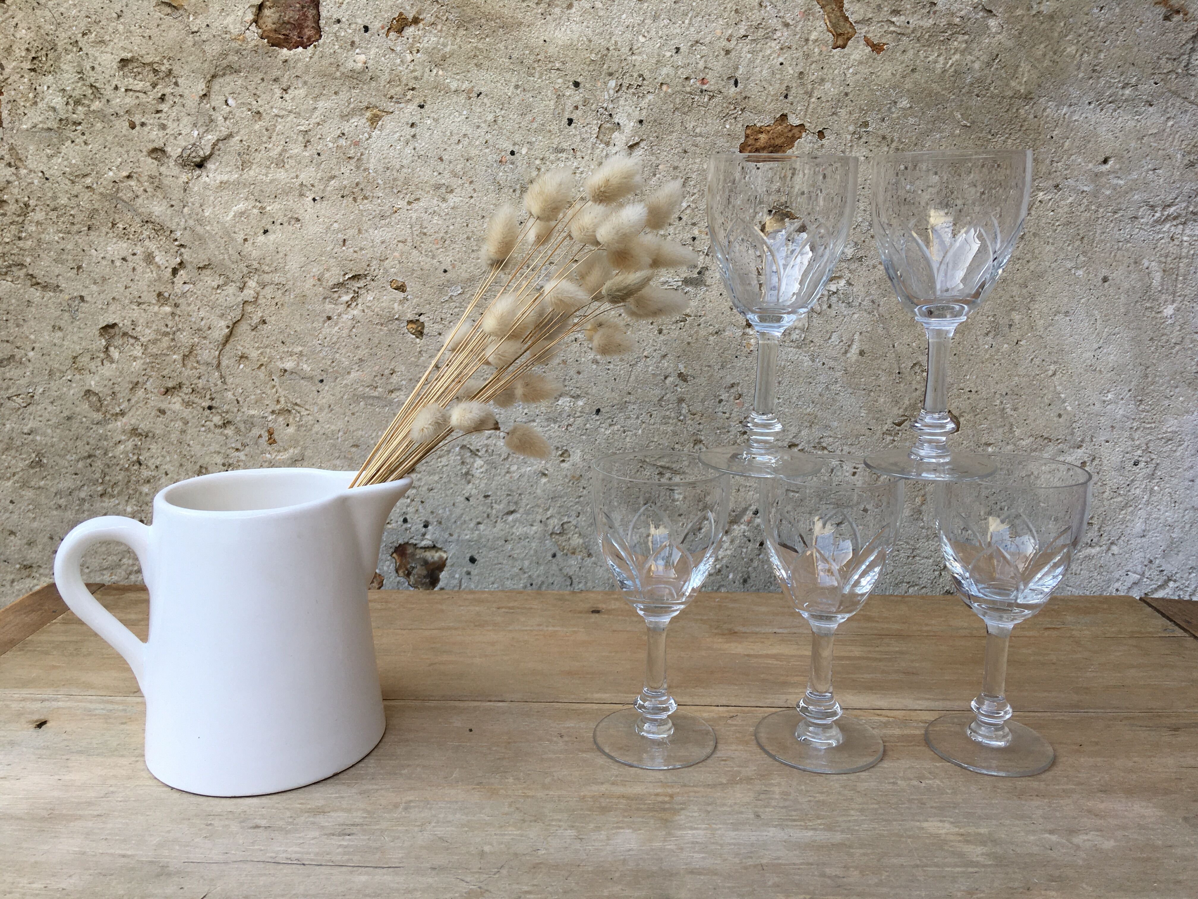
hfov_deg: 61.7
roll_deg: +0.4
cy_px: 450
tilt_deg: -10.7
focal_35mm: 29
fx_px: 1004
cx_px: 599
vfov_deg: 48.2
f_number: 2.2
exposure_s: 1/115
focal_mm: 4.15
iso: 25
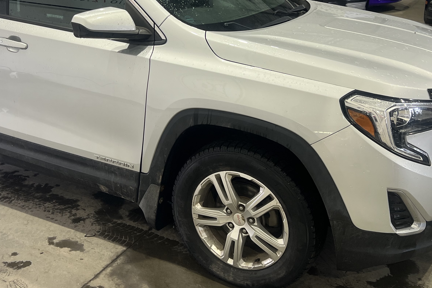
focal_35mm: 46
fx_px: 552
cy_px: 83
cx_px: 161
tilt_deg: -16.6
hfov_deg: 42.4
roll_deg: +1.1
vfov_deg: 28.9
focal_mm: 5.7
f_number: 1.5
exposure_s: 1/120
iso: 80
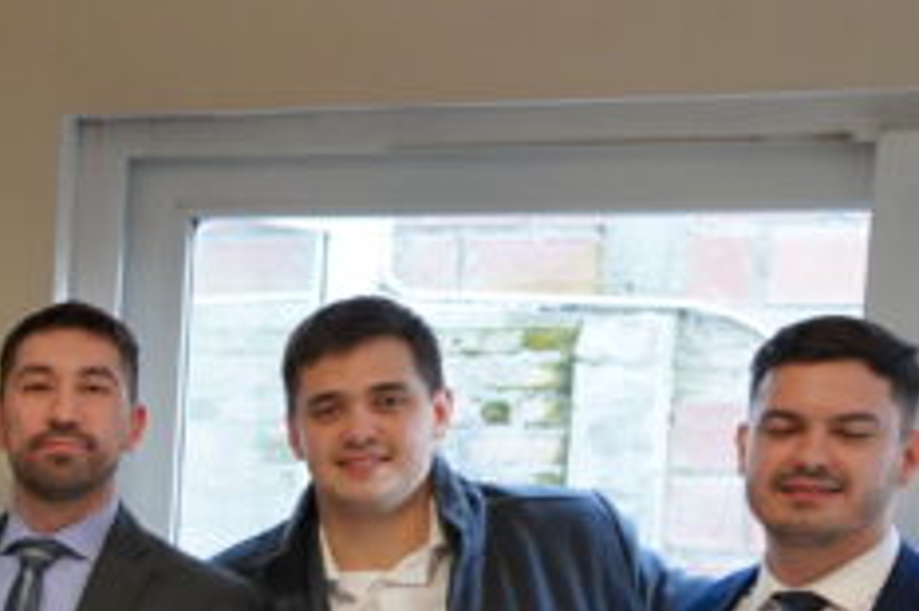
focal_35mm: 123
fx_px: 3138
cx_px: -828
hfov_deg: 14.3
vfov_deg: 10.8
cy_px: 893
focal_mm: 28
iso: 2000
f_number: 4
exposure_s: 1/160
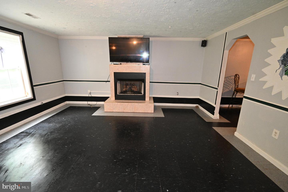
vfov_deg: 73.7
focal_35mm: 16
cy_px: 96
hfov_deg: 96.8
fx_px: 128
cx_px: 144
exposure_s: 1/80
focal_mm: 16
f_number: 4
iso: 2800
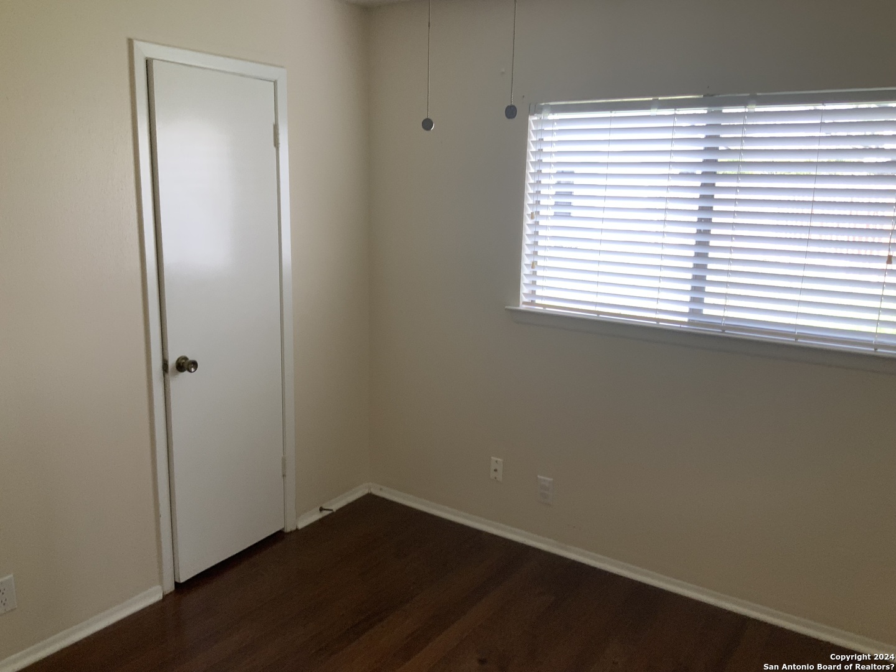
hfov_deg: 61.7
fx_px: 751
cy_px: 336
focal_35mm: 29
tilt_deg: -11.6
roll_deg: -1.5
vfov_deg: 48.2
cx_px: 448
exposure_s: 1/60
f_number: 1.8
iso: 50
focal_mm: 3
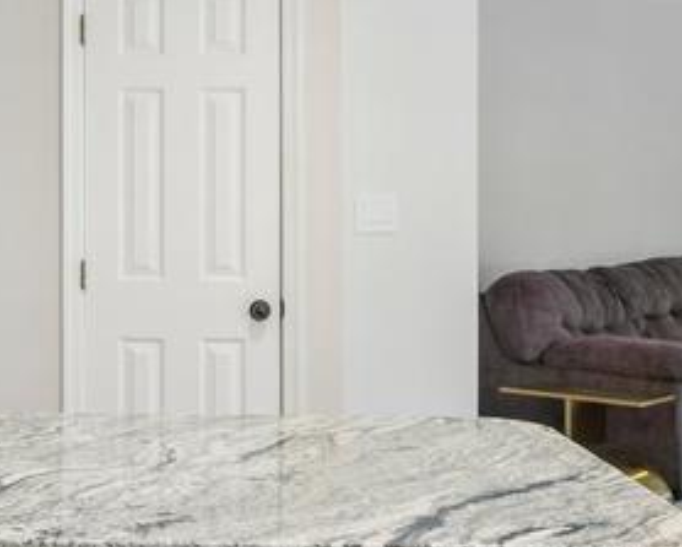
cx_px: 98
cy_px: 191
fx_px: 1374
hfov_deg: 27.1
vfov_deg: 22.4
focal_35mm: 68
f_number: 8
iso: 400
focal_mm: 14
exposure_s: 1/8
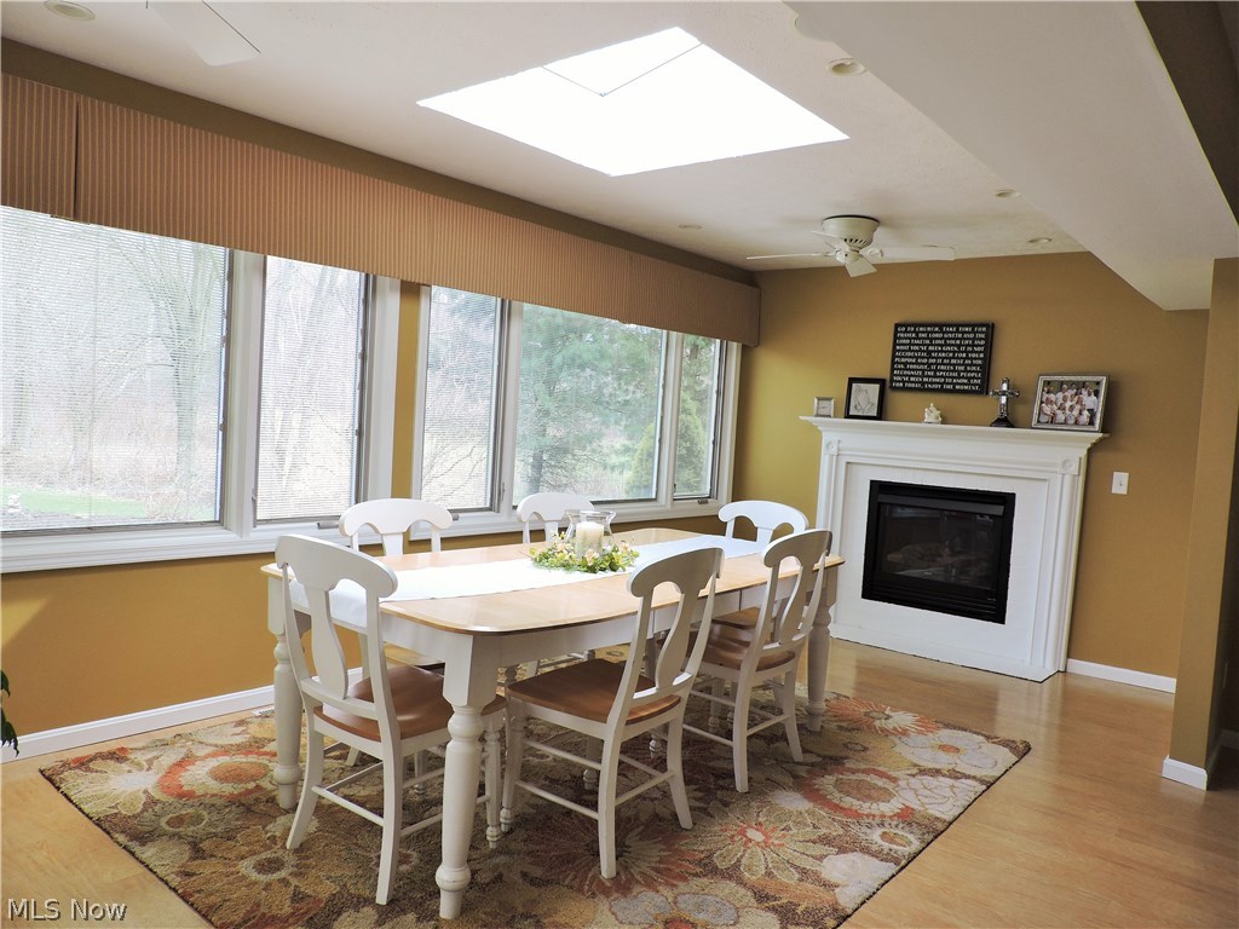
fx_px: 859
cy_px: 464
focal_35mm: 24
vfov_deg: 56.8
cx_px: 620
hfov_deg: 71.6
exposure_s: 1/60
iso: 100
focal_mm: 4.3
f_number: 3
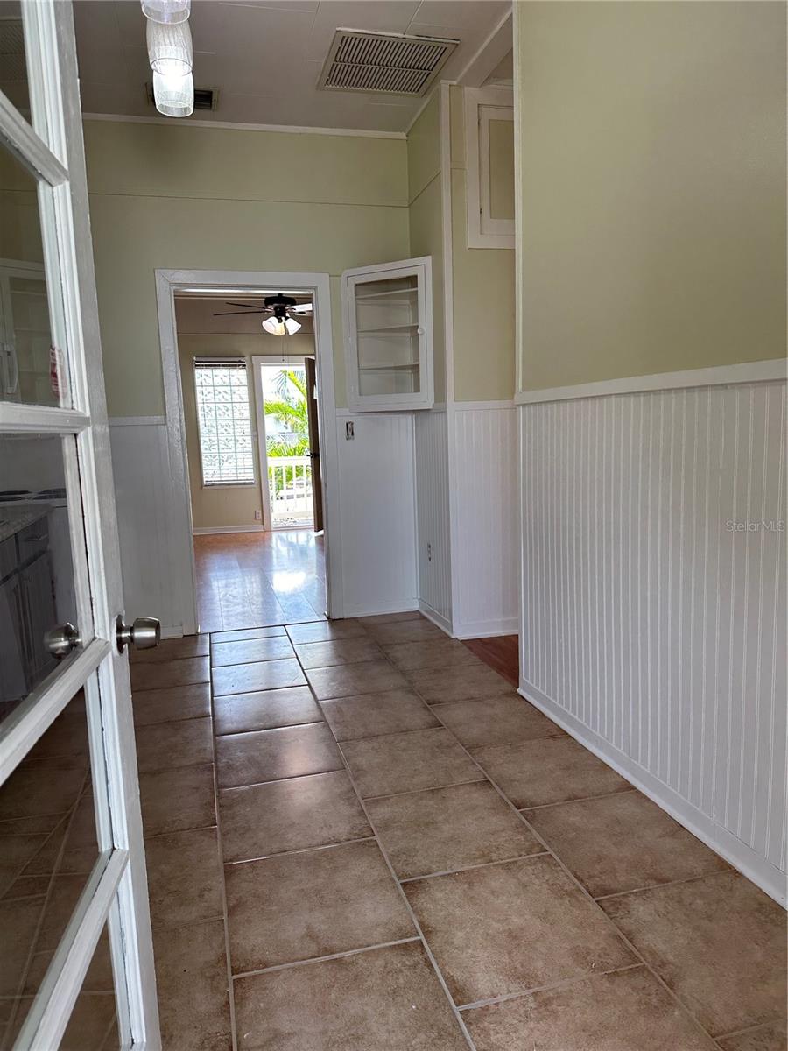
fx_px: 728
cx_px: 394
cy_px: 526
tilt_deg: -7.6
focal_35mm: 24
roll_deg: -0.5
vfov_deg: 71.6
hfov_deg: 56.8
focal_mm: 6.86
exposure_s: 1/172
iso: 100
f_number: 1.78
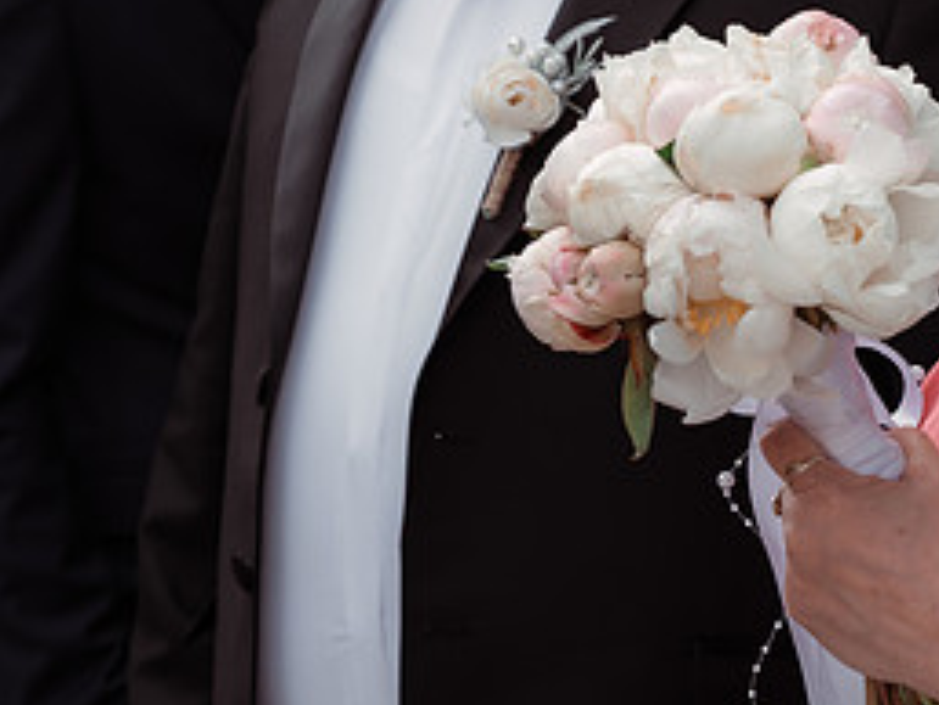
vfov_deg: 8.1
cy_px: 139
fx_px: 4994
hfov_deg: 10.7
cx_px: 760
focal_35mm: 184
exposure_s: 1/400
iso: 320
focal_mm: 85
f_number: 7.1
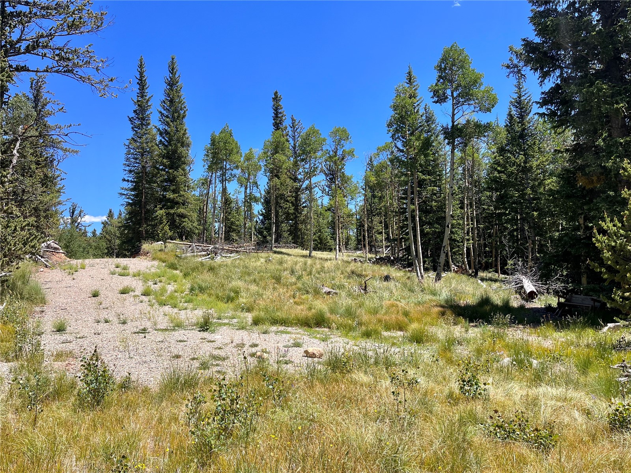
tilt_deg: +5.3
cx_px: 316
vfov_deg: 53.1
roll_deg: +3.0
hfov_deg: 67.3
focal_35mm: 26
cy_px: 236
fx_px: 474
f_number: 1.6
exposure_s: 1/2101
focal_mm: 5.1
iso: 50
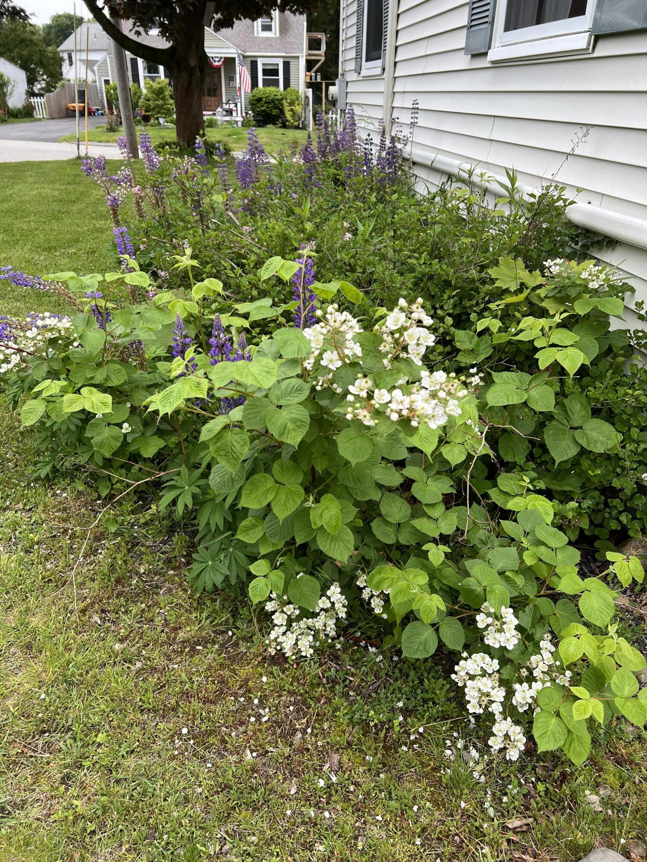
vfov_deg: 67.3
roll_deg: -0.8
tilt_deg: -27.6
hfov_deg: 53.1
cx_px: 324
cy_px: 431
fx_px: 648
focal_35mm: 26
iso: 64
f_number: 1.5
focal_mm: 5.7
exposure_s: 1/121
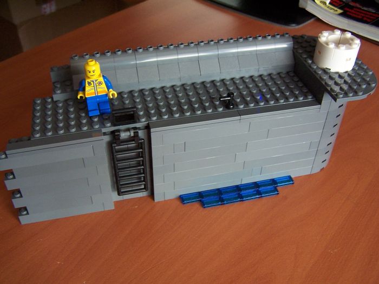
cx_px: 190
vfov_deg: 37.7
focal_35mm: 38
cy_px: 142
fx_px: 416
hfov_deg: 49.0
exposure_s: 1/8
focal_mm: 6.3
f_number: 2.8
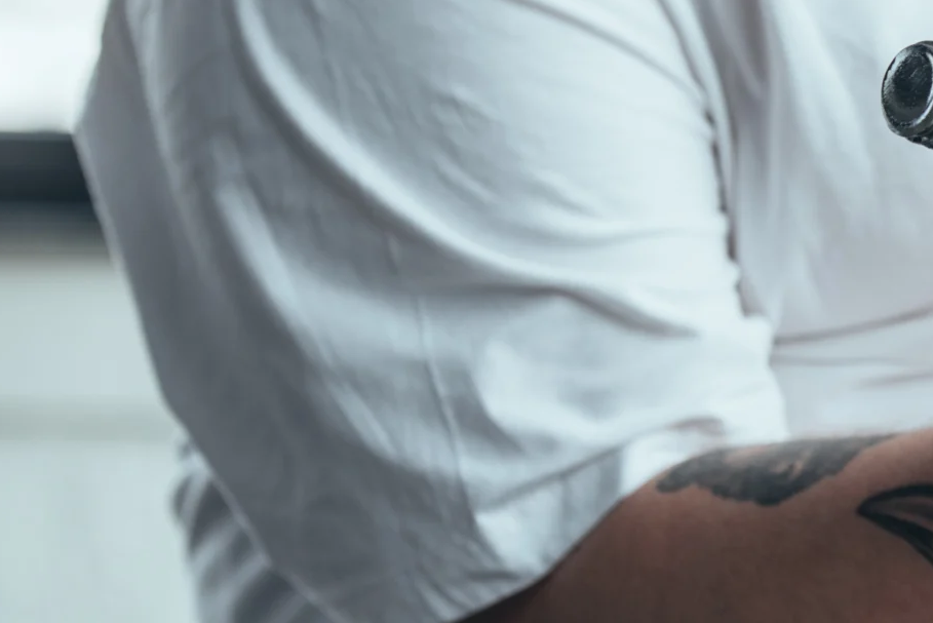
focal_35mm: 259
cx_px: 1234
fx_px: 6715
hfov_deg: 7.8
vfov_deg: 5.3
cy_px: 318
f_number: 4.5
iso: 320
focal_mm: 92
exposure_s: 1/200
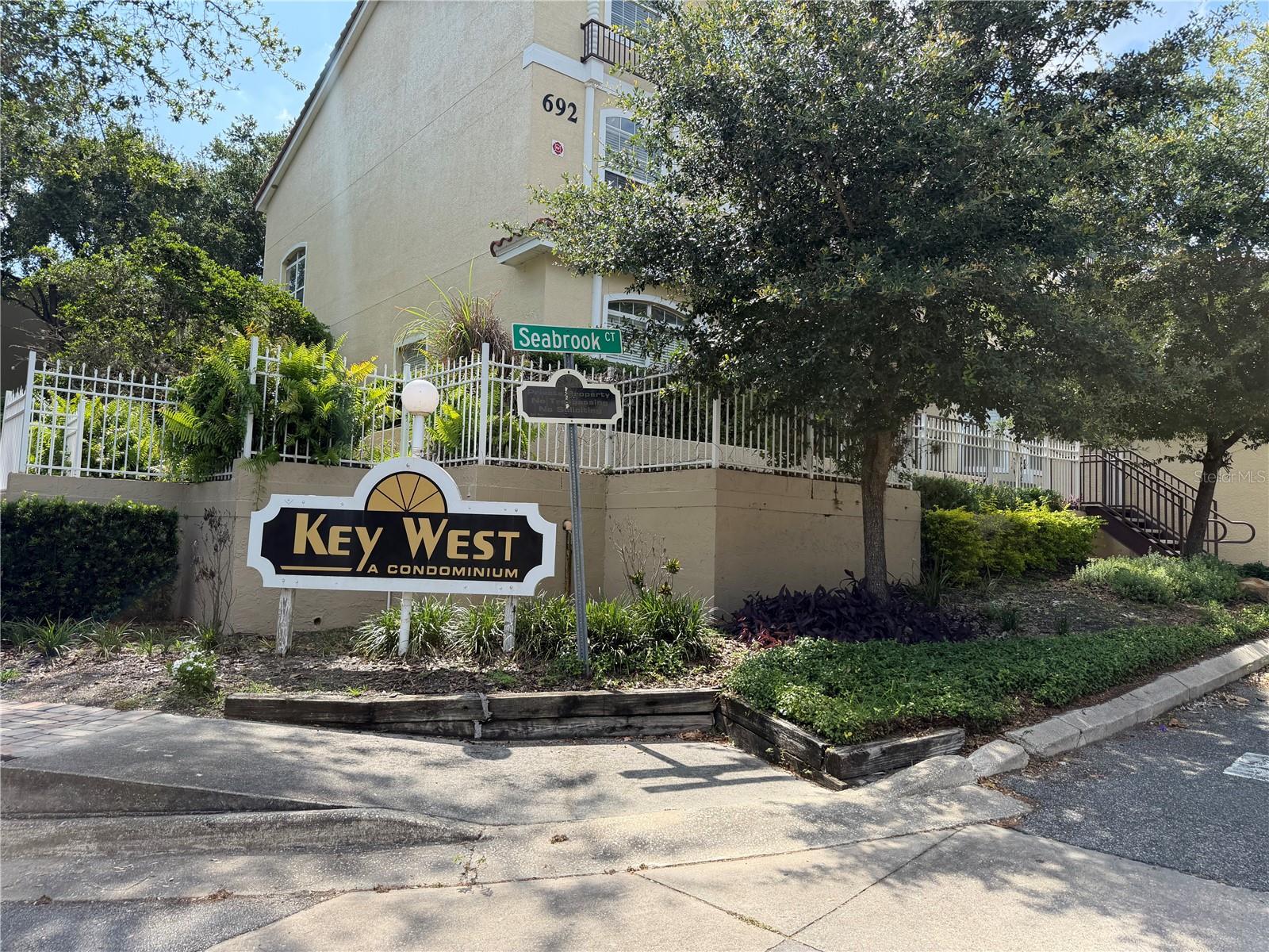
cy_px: 476
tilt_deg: +5.1
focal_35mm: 24
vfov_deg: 56.8
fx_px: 880
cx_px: 634
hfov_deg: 71.6
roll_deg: -1.4
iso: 100
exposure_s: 1/2611
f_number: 1.78
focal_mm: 6.76
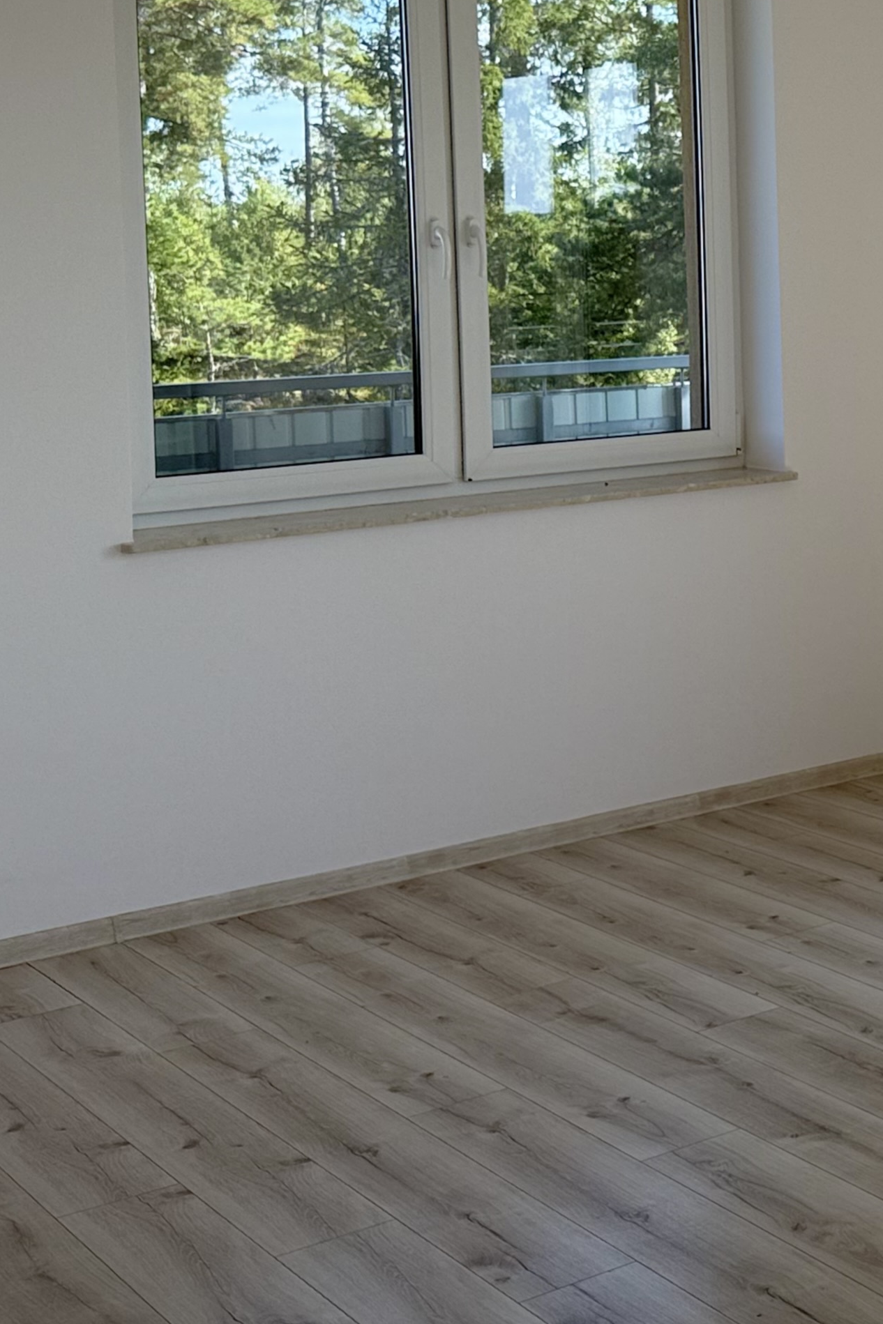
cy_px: 319
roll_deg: +0.2
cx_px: 1064
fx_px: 1950
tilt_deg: -3.1
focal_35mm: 53
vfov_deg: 36.6
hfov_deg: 23.3
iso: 80
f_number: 1.78
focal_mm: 6.76
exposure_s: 1/858
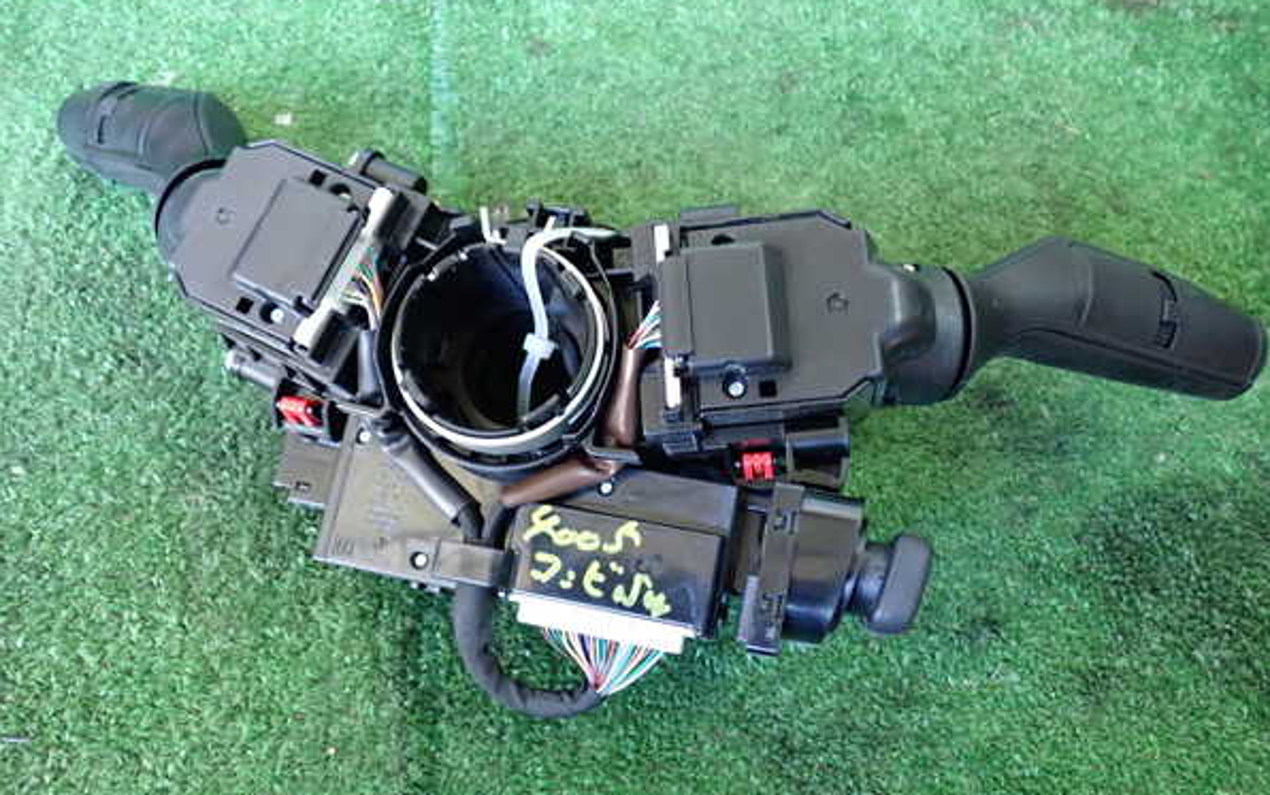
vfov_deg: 39.5
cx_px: 637
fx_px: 1108
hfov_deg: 59.6
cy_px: 403
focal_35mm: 32
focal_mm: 5.4
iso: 1000
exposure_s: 1/60
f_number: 2.3
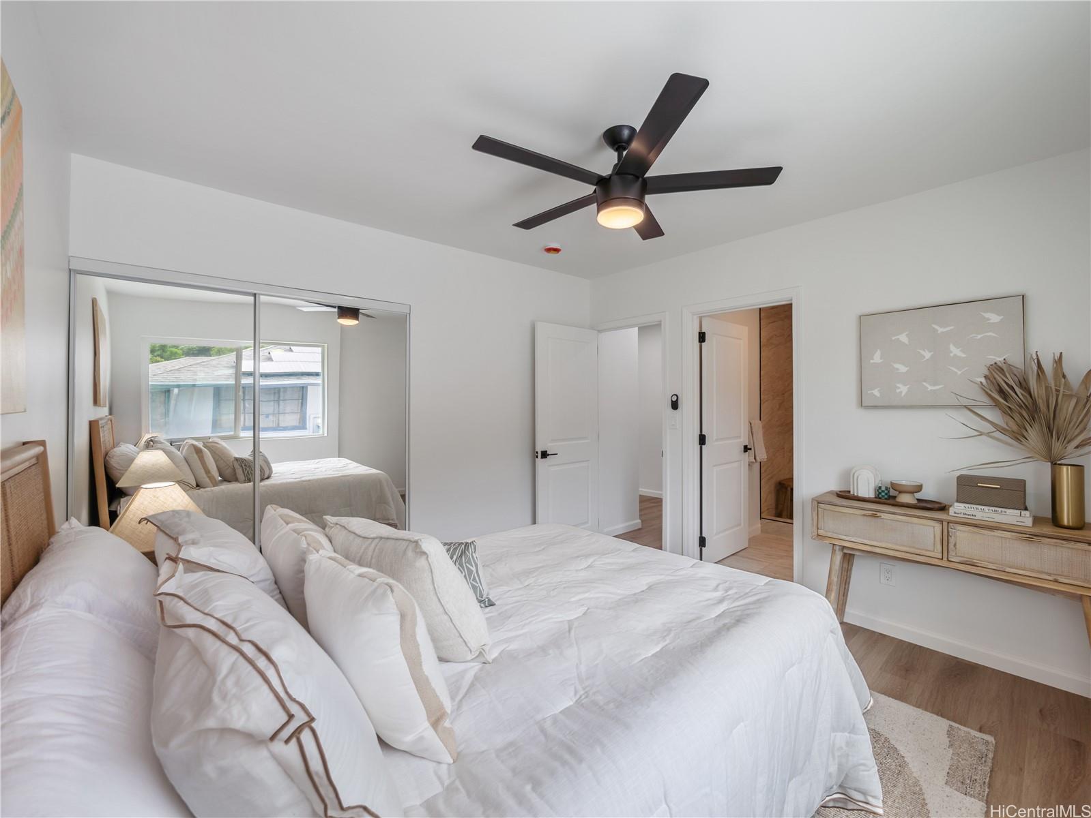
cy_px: 409
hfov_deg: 102.1
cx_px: 546
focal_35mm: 14
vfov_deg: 85.7
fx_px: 441
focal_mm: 7
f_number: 4
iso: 200
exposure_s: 1/800
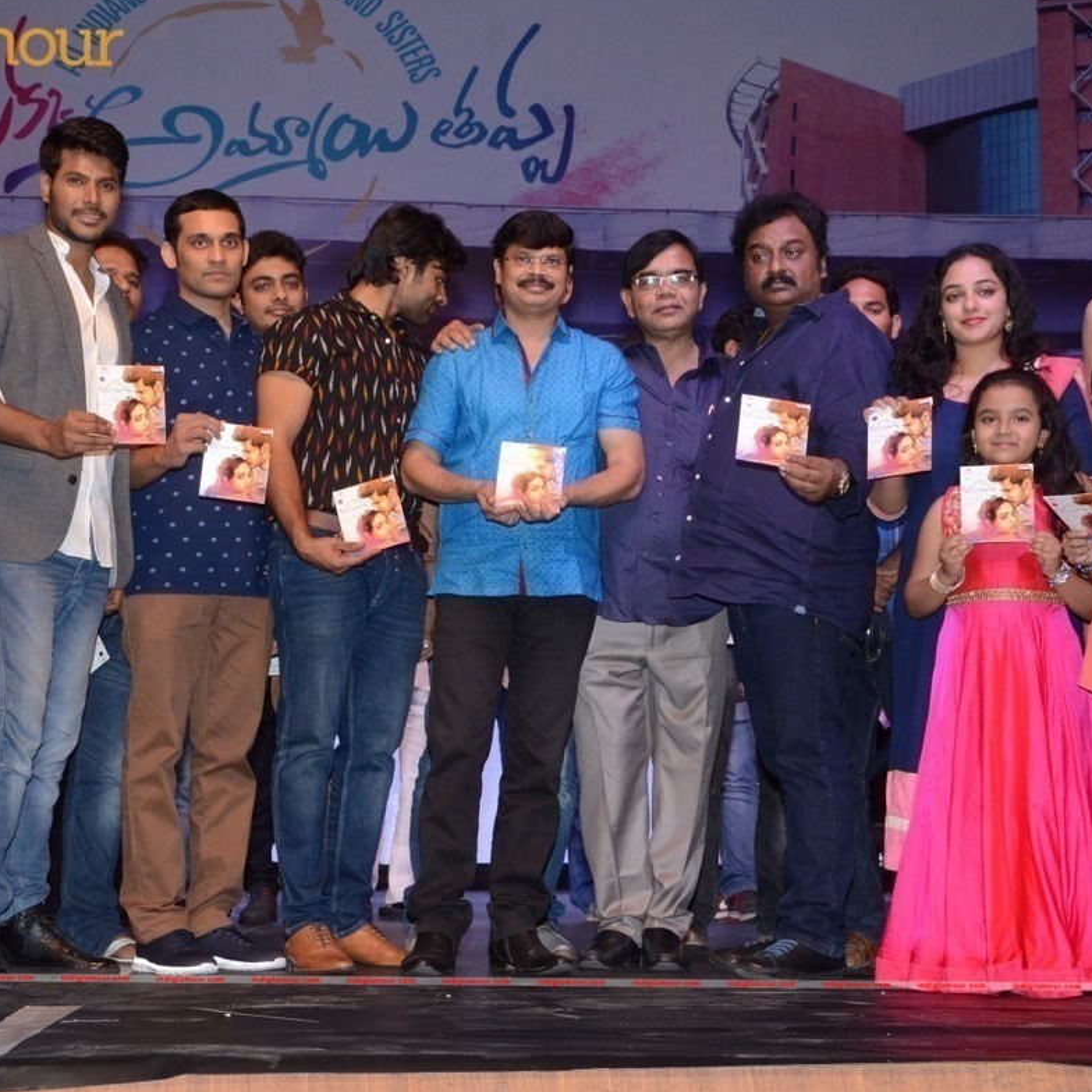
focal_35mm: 74
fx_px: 2641
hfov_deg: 23.3
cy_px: 545
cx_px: 475
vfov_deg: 23.4
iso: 1250
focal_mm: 38
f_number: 7.1
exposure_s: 1/125
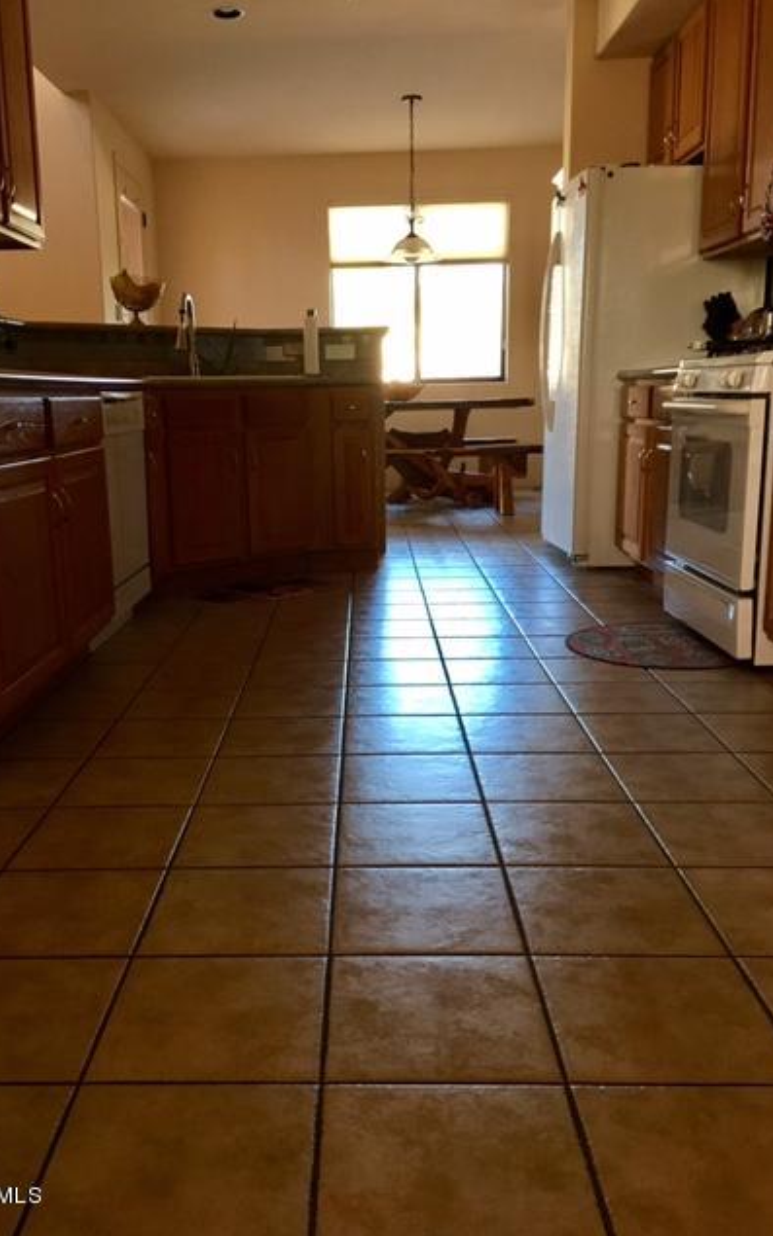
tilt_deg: -11.1
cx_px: 329
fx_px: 1045
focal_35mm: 31
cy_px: 619
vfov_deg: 61.2
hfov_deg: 40.5
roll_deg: +2.2
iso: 100
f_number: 2.2
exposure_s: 1/30
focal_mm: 4.15
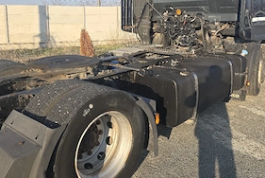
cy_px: 63
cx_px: 133
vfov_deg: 38.6
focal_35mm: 34
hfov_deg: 55.7
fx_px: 251
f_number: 1.7
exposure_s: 1/400
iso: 12
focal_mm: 6.3
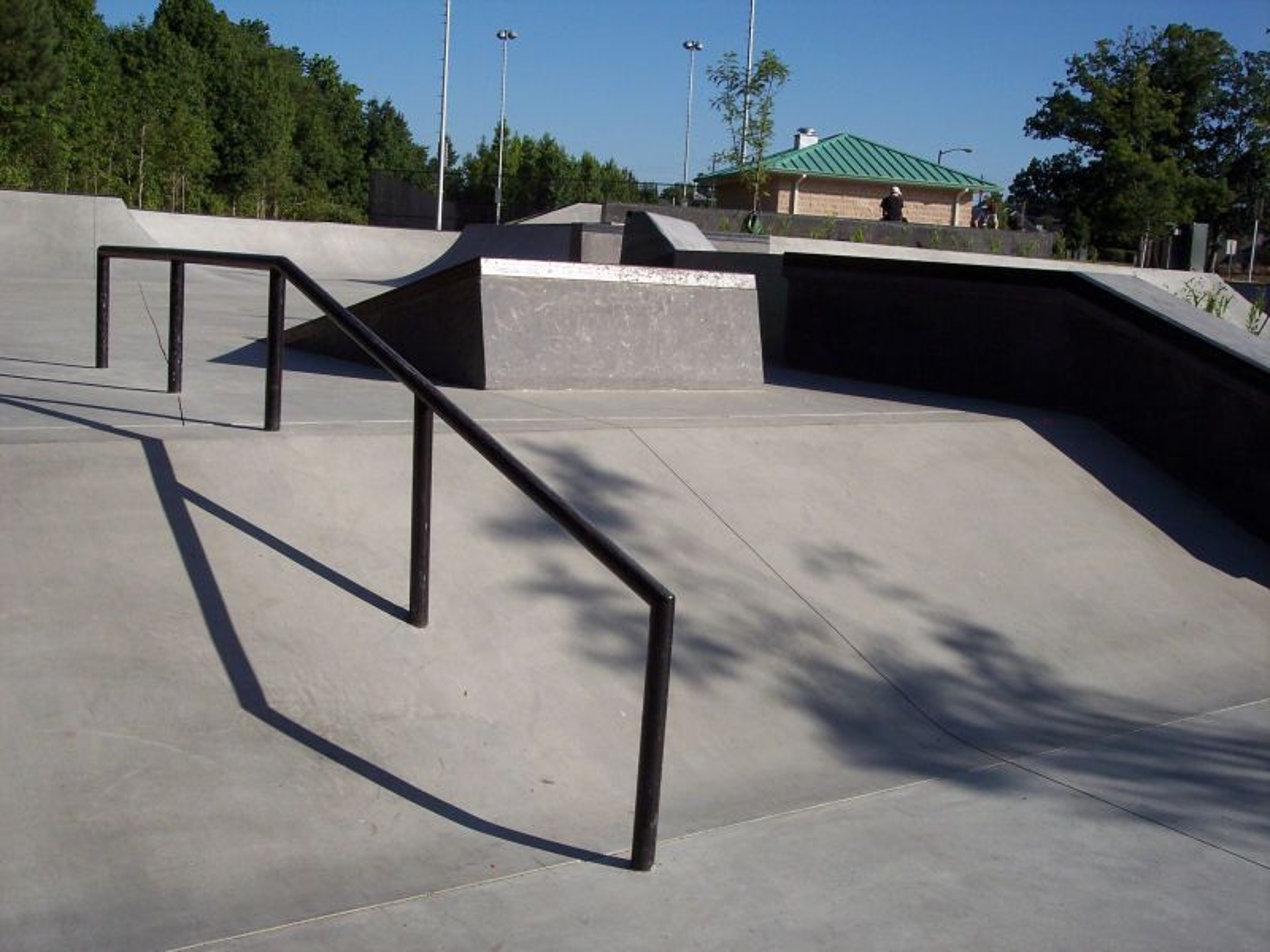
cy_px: 476
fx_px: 1431
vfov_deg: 36.8
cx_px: 635
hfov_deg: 47.9
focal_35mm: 39
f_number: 5.6
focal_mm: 8
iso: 100
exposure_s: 1/750
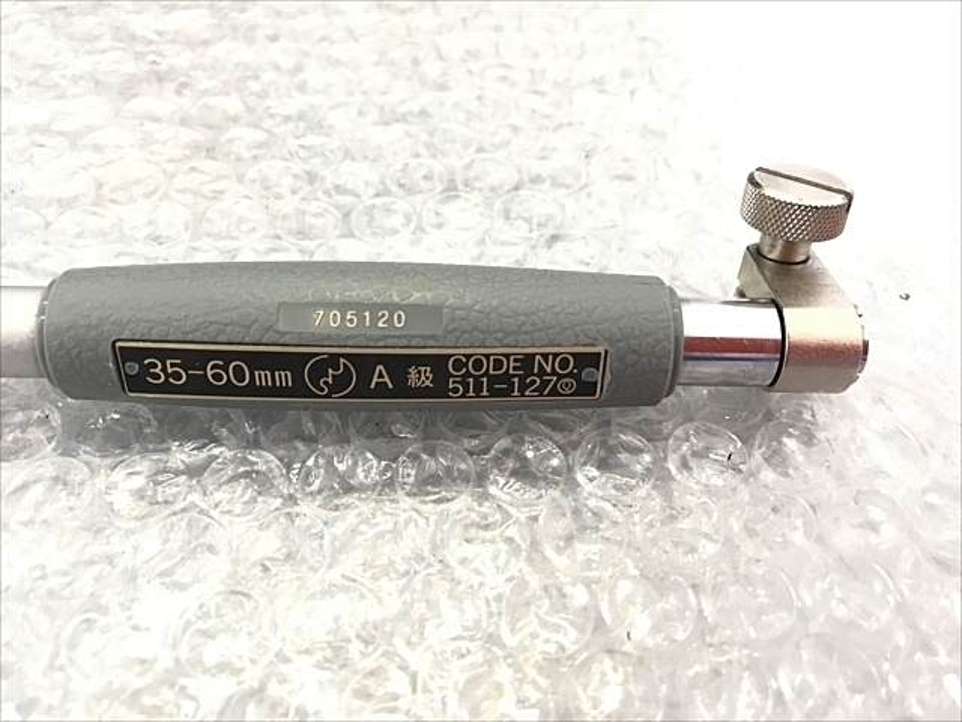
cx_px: 481
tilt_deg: -50.2
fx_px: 778
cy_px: 361
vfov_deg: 49.7
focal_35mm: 28
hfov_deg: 63.4
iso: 40
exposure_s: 1/15
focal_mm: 3.99
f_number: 1.8
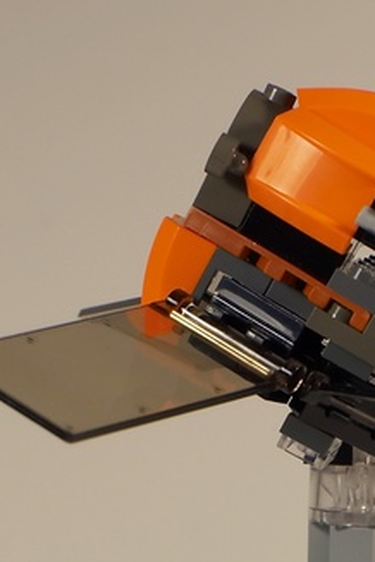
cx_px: 366
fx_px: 3672
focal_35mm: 235
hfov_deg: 5.8
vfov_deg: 8.6
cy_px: 785
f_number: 9.5
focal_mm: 50
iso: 200
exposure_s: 1/10
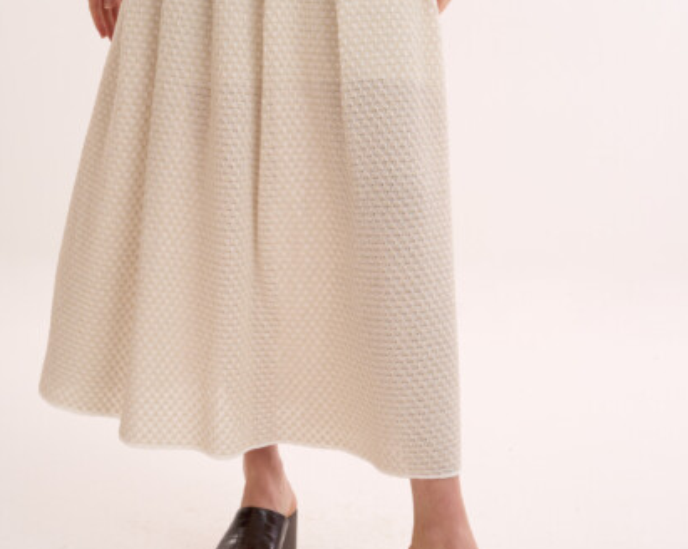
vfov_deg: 25.3
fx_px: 1221
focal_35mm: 60
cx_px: 321
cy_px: 198
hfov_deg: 31.5
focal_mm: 35
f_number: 8
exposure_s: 1/160
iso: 320
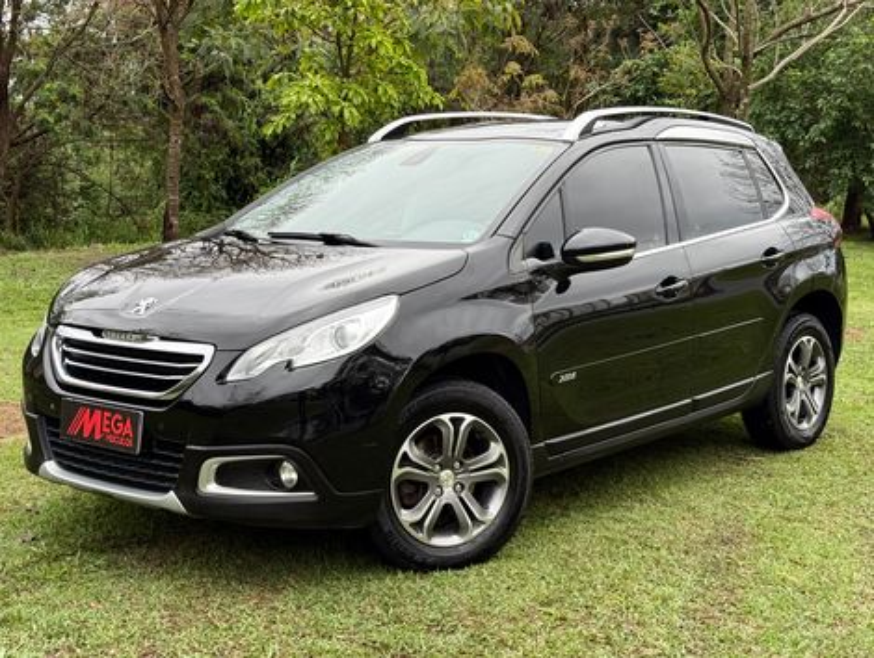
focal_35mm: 48
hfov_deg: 39.6
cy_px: 329
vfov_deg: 30.3
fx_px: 1214
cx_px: 437
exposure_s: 1/578
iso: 64
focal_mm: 6.76
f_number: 1.78
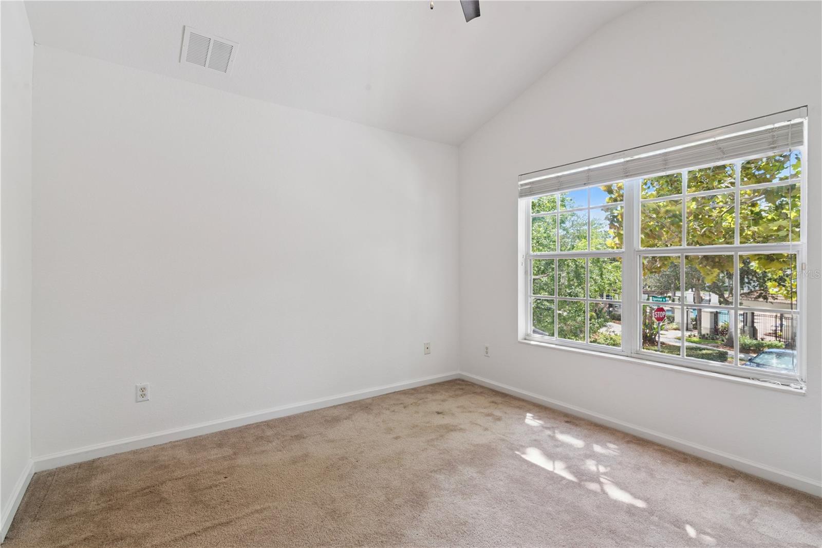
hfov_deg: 93.3
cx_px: 411
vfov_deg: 70.5
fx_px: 388
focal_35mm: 17
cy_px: 274
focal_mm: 17
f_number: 10
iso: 400
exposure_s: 1/100
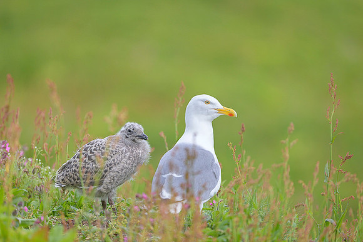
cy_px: 121
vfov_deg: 2.7
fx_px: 5039
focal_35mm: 500
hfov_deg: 4.1
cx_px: 182
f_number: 4
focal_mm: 500
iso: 640
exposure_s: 1/1600
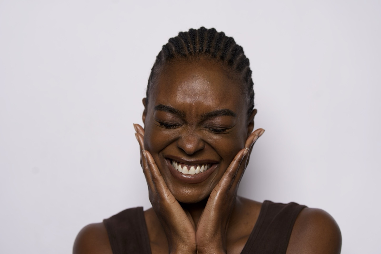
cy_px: 127
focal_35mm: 70
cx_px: 190
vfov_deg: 19.4
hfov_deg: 28.8
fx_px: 741
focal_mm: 70
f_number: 4.5
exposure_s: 1/250
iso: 100
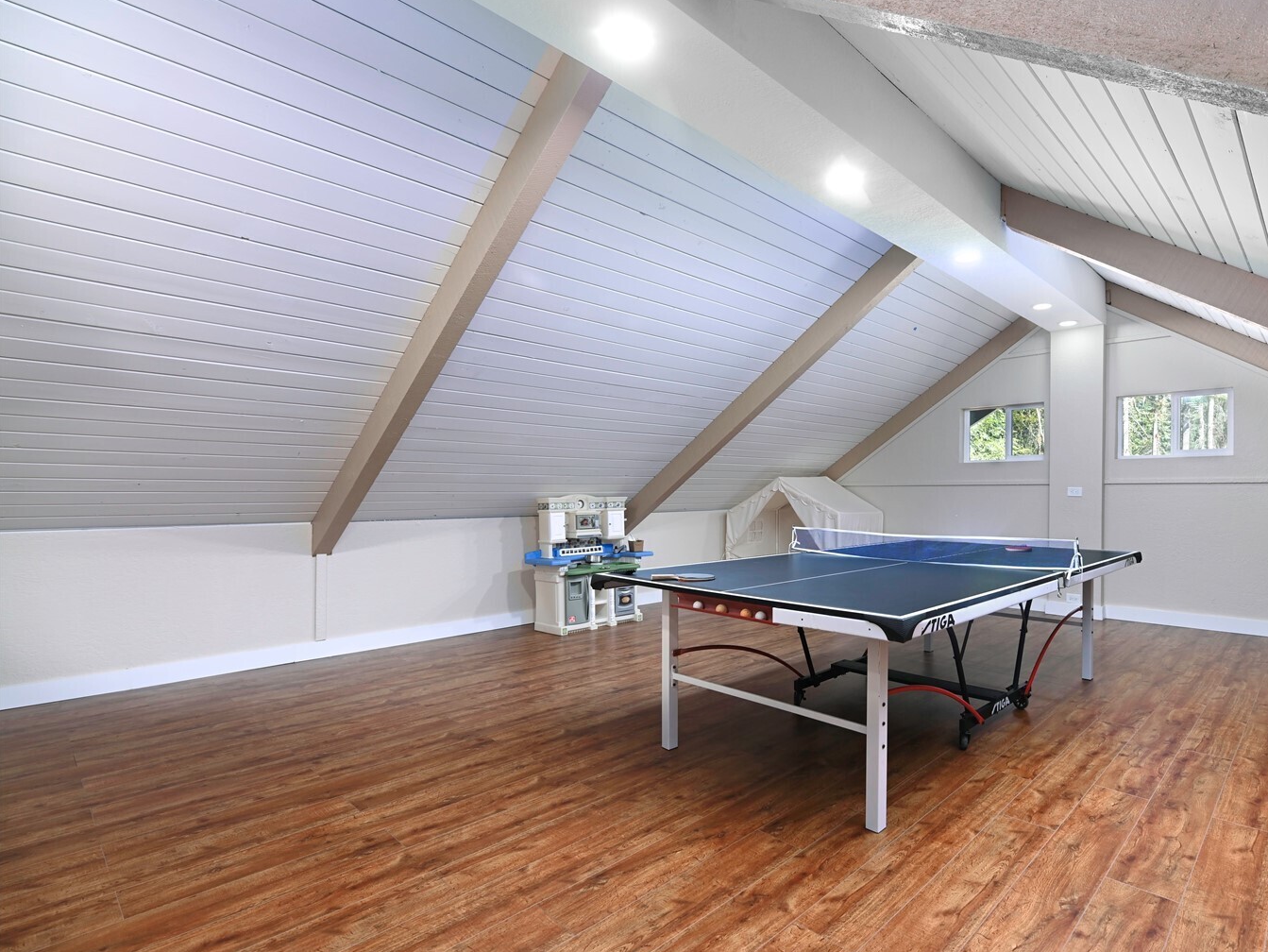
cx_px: 800
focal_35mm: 17
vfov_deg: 74.7
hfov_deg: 89.0
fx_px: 623
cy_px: 497
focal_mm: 14
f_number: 6.3
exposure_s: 1/100
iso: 250
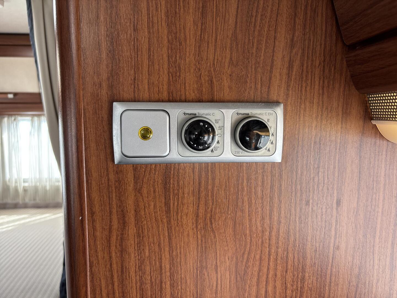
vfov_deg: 53.1
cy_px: 149
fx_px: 298
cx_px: 198
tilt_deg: -5.0
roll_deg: -0.3
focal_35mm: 26
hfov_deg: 67.3
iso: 80
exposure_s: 1/121
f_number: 1.6
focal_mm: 5.96
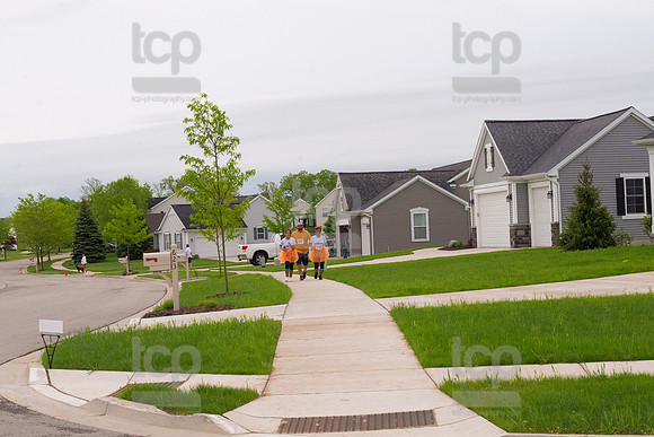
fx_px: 1272
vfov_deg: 19.5
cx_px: 327
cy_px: 218
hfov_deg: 28.8
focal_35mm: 70
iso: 4000
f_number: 10
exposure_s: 1/1250
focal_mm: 70
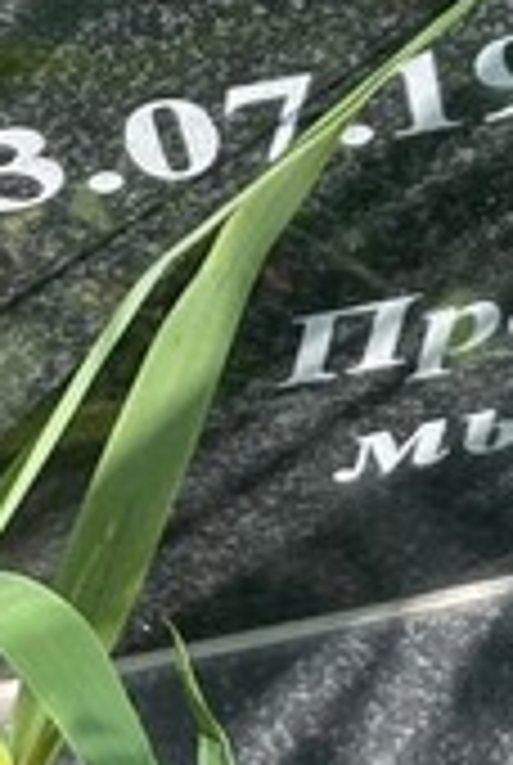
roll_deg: +0.1
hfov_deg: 10.4
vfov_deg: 14.5
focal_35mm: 127
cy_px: -518
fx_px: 2703
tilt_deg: -44.2
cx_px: 832
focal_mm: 4.2
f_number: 1.6
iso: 32
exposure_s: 1/947
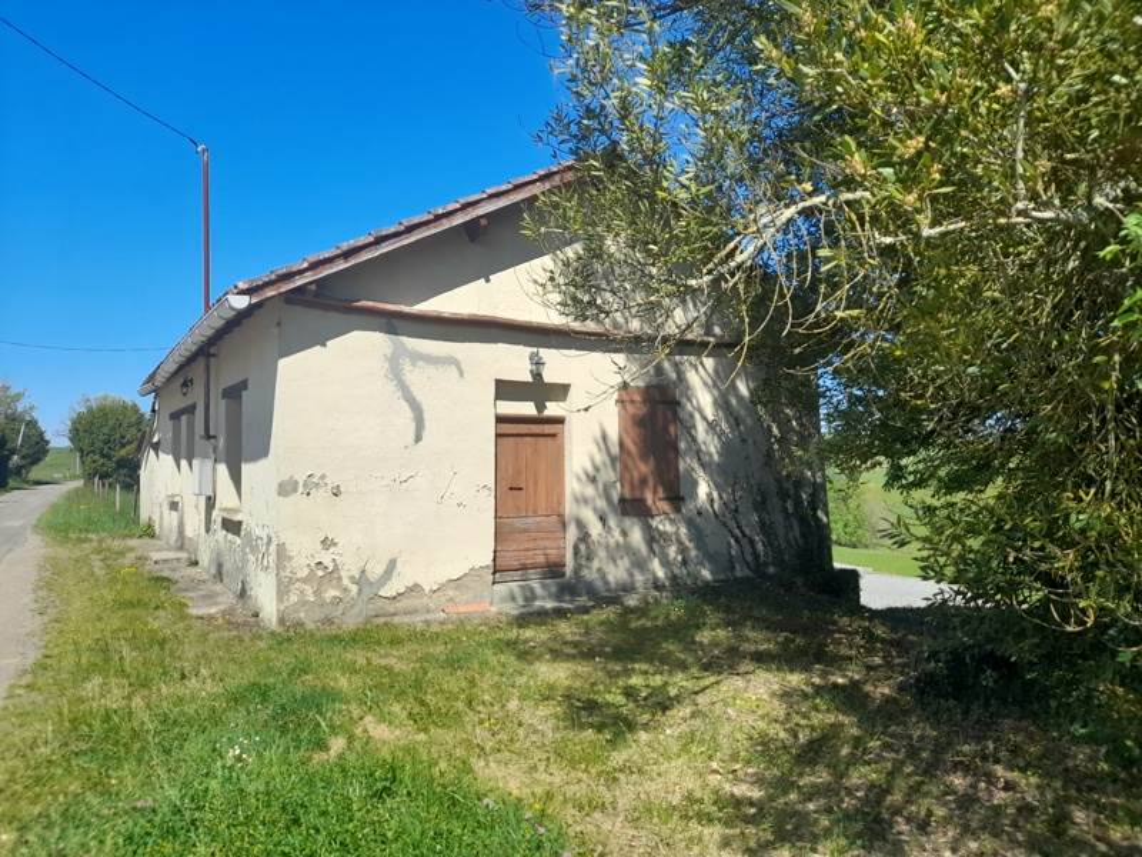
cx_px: 571
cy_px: 428
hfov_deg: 69.4
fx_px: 825
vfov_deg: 54.9
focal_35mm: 25
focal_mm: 4.6
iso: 20
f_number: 2
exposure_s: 1/722
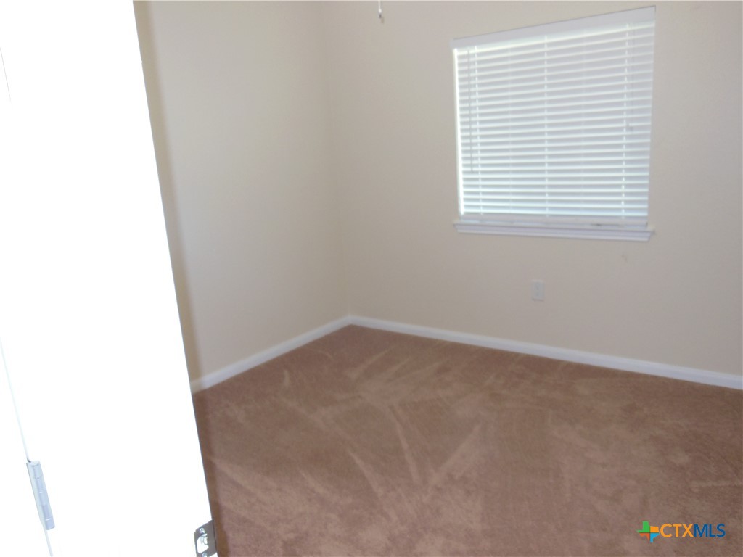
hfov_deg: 61.7
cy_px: 278
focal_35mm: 29
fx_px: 622
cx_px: 372
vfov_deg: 48.2
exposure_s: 1/25
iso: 200
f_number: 3.7
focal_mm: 5.2
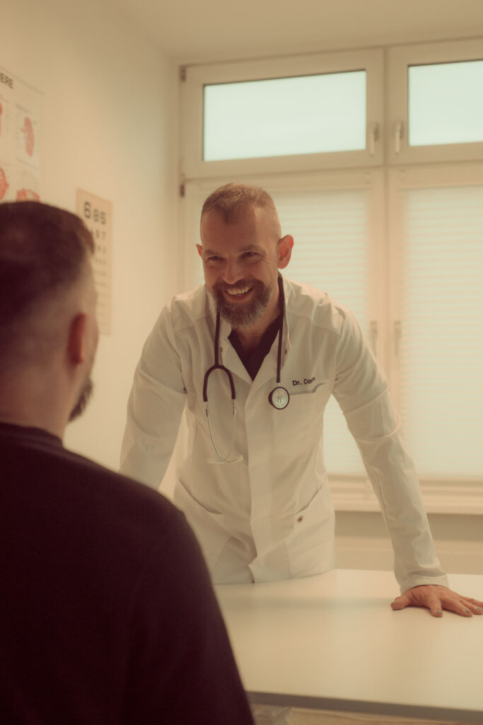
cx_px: 242
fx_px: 1006
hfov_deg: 27.0
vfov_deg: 39.6
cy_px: 362
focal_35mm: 50
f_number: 3.2
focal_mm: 50
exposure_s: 1/1250
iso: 1250
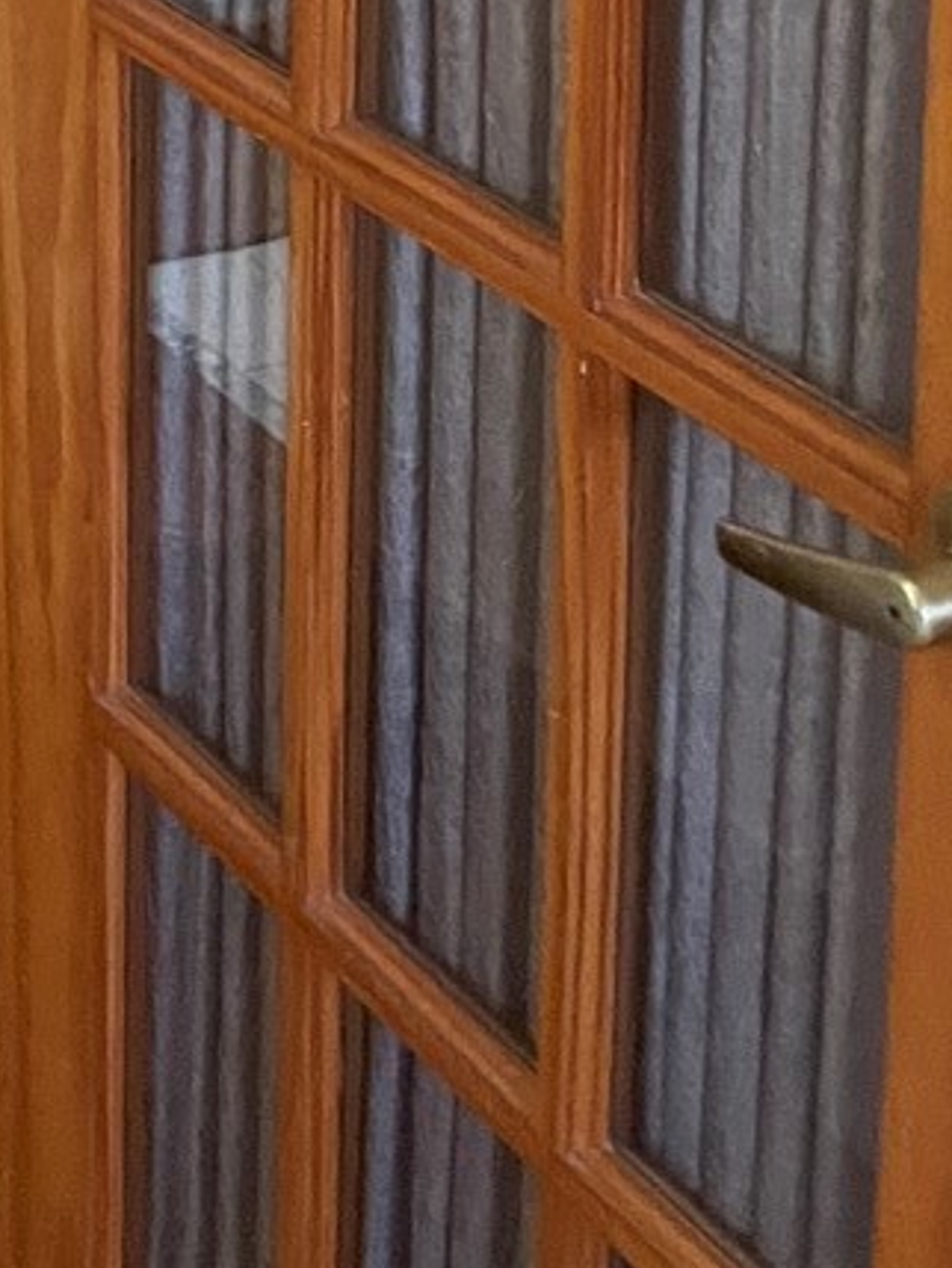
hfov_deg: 13.8
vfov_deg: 17.9
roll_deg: +4.0
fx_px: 3555
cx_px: -704
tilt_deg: -8.0
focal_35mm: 97
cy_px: -671
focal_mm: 4.2
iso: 500
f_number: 1.6
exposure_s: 1/60
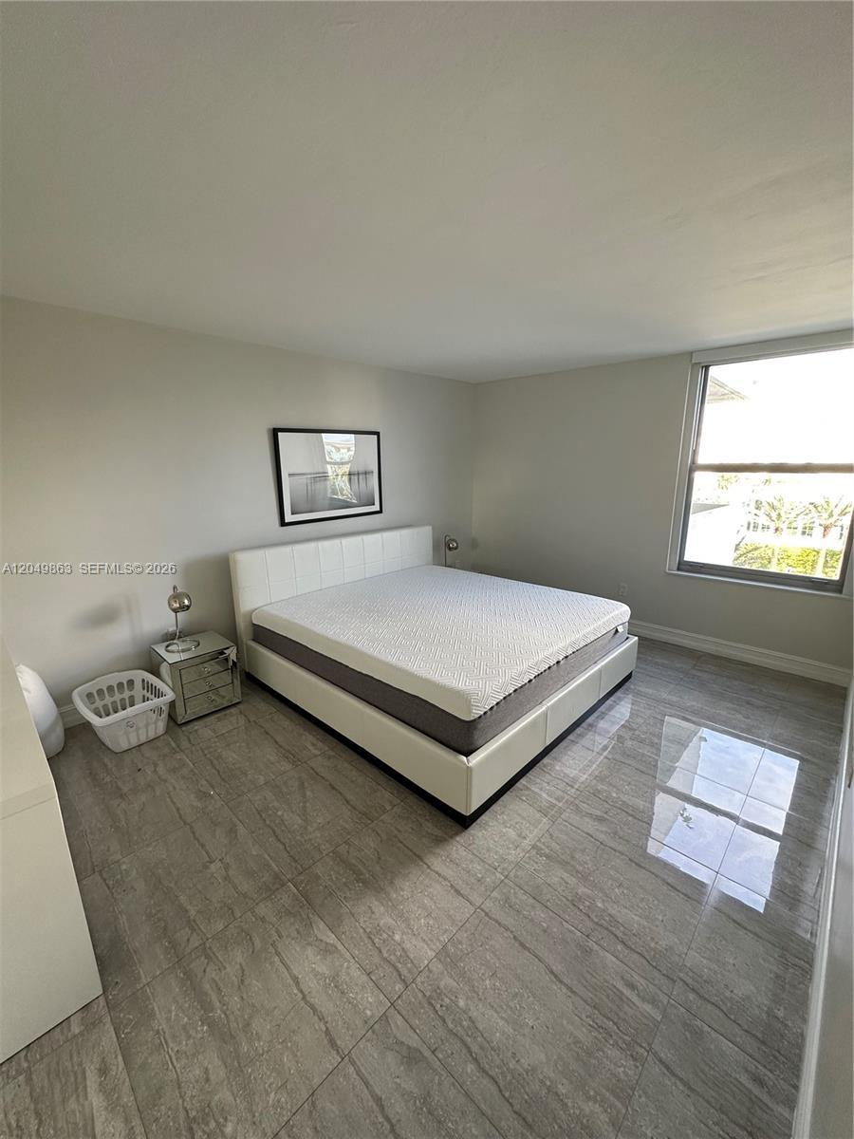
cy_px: 570
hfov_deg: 85.7
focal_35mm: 14
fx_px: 461
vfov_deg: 102.1
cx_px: 427
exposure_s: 1/99
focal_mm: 2.22
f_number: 2.2
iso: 125
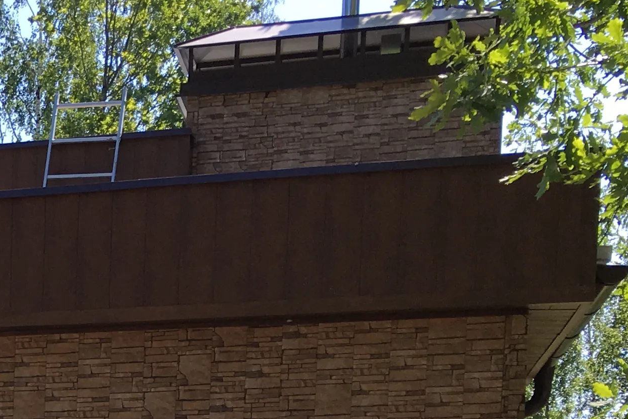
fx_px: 1692
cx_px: -291
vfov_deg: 13.0
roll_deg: -1.9
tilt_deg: -4.2
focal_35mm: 97
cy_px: 717
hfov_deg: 18.7
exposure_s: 1/601
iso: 25
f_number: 2.2
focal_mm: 4.15
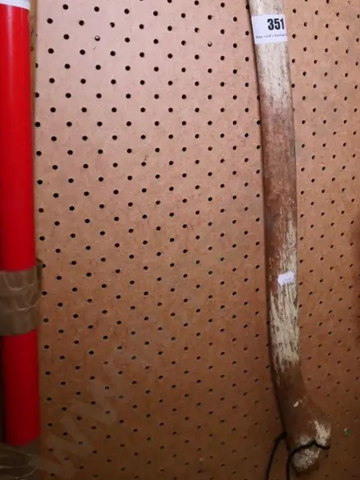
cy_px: 142
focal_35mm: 35
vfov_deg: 51.2
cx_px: 295
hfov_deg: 38.9
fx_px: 485
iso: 3200
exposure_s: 1/400
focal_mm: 10
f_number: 4.5
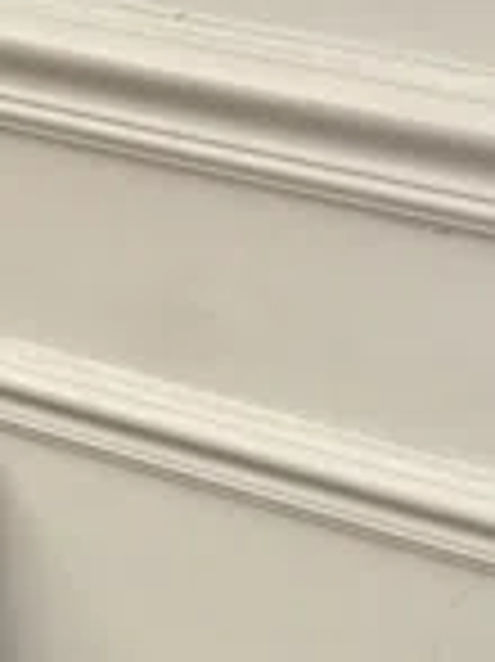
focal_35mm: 131
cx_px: 27
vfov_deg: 14.6
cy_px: 806
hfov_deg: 11.2
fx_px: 2501
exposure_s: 1/15
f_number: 1.78
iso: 1000
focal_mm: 6.76
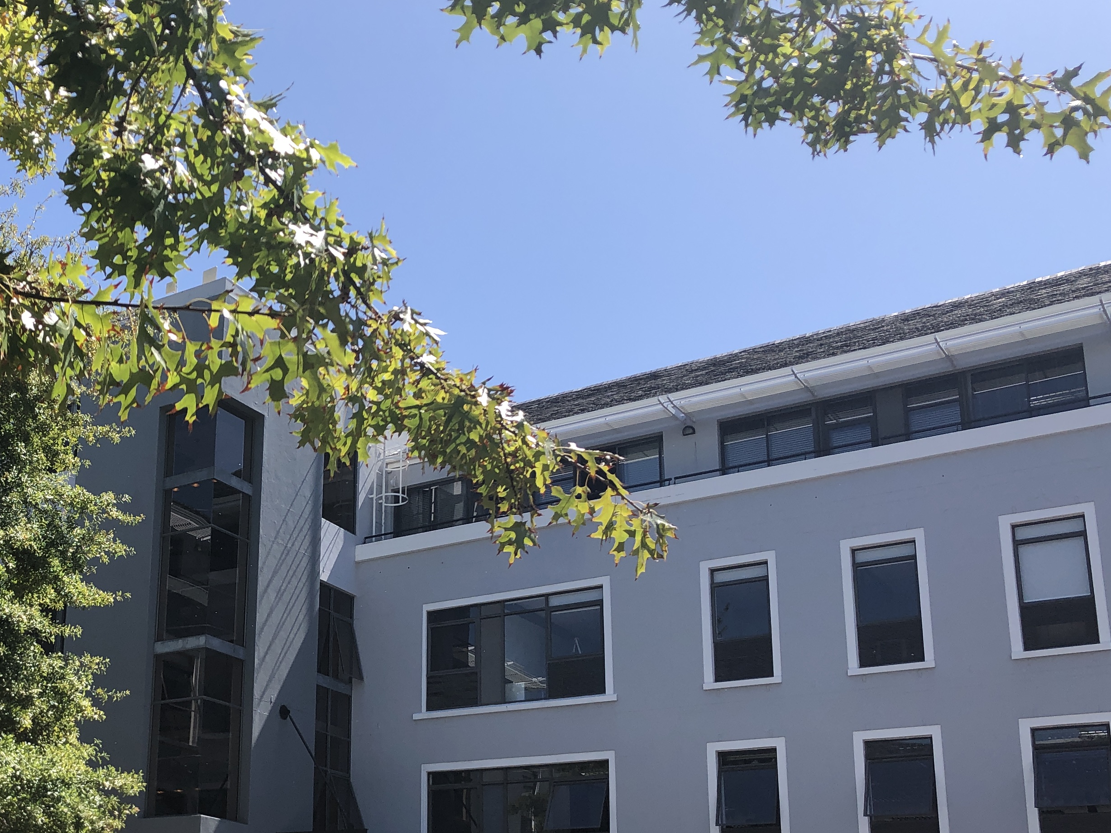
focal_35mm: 46
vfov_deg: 31.0
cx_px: 238
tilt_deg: +14.9
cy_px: 624
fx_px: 1477
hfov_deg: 39.8
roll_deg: -2.4
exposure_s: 1/1043
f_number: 1.8
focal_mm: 3.99
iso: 20
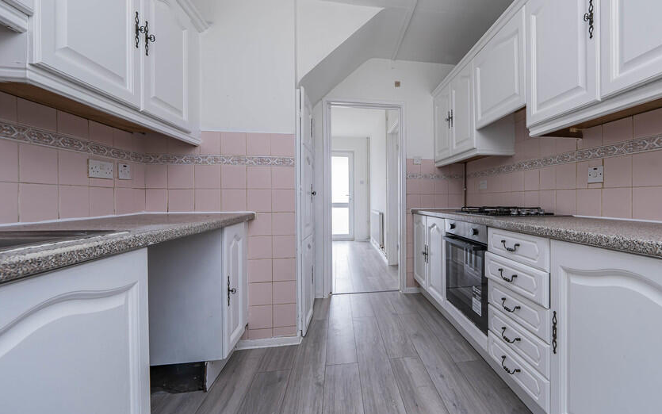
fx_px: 271
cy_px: 195
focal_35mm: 15
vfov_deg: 74.7
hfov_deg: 100.5
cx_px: 385
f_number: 9
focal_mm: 12
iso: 320
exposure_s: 1/13
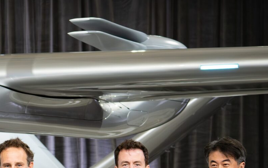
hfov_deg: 9.1
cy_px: 226
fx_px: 1672
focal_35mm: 229
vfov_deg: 5.7
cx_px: -18
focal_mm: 70
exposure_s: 1/160
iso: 2500
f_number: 4
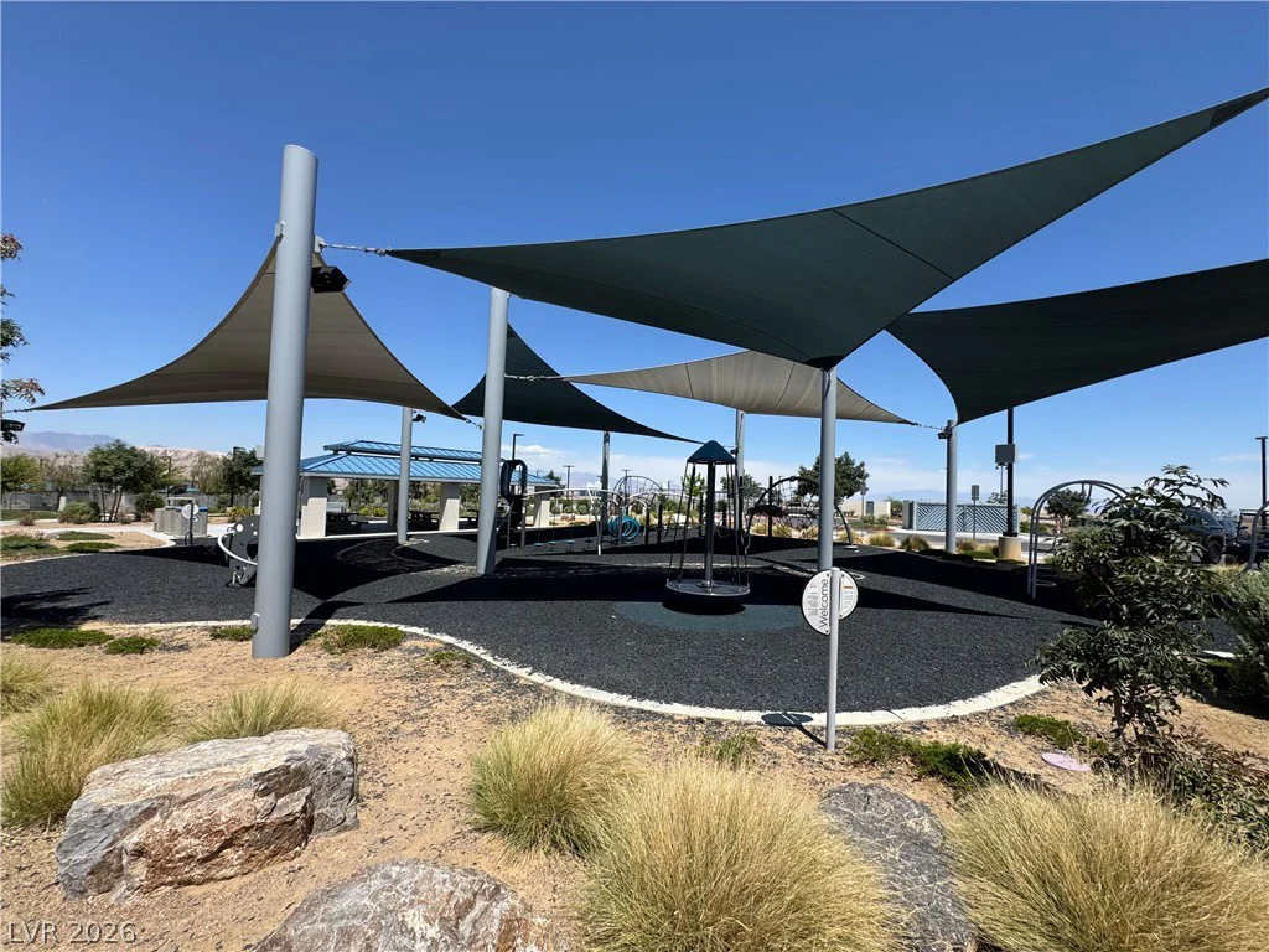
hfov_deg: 102.1
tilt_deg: +1.4
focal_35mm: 14
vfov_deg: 85.7
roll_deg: -1.9
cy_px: 476
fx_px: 513
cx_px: 634
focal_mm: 2.22
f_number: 2.2
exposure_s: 1/2273
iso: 50
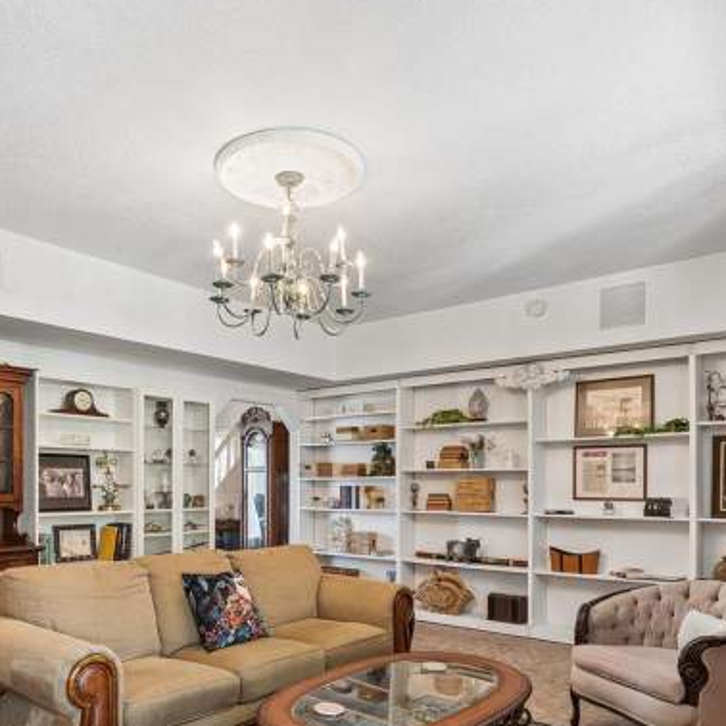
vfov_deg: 57.8
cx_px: 305
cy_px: 483
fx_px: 641
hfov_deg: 58.8
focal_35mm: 27
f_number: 11
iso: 800
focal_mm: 15
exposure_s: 1/8
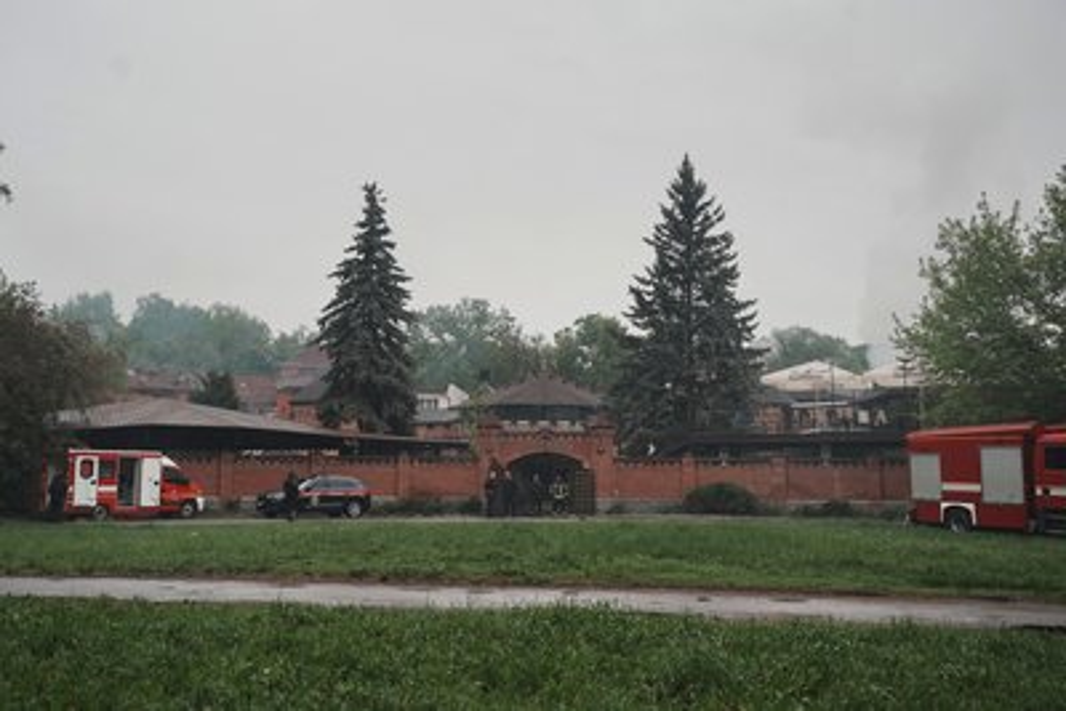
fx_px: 977
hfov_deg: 57.2
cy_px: 356
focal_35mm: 33
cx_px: 533
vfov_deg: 40.0
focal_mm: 33
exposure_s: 1/400
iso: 200
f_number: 4.5
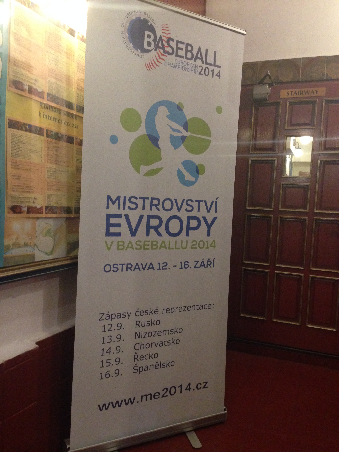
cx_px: 170
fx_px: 431
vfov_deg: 55.4
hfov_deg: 42.9
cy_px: 226
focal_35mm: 33
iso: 400
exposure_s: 1/17
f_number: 2.4
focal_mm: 4.12
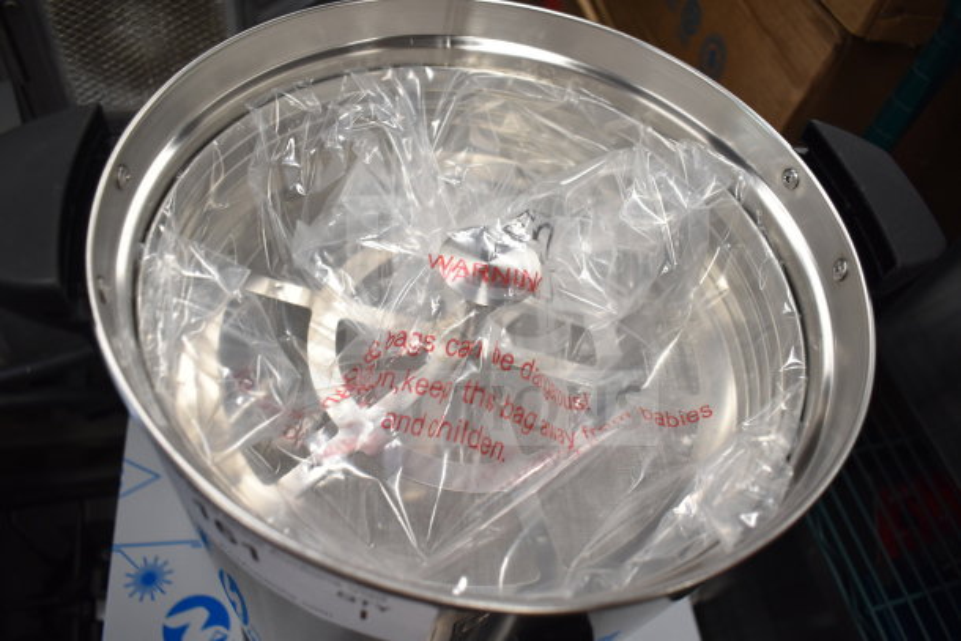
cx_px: 480
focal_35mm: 27
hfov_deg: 67.4
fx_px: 721
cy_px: 320
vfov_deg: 48.0
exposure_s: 1/30
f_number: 3.5
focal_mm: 18
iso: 450
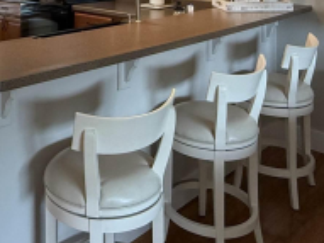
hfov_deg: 38.1
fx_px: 458
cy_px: -66
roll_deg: -0.1
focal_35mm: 49
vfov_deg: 25.8
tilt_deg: +2.1
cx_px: 87
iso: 320
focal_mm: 2.22
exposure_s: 1/120
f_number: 2.2
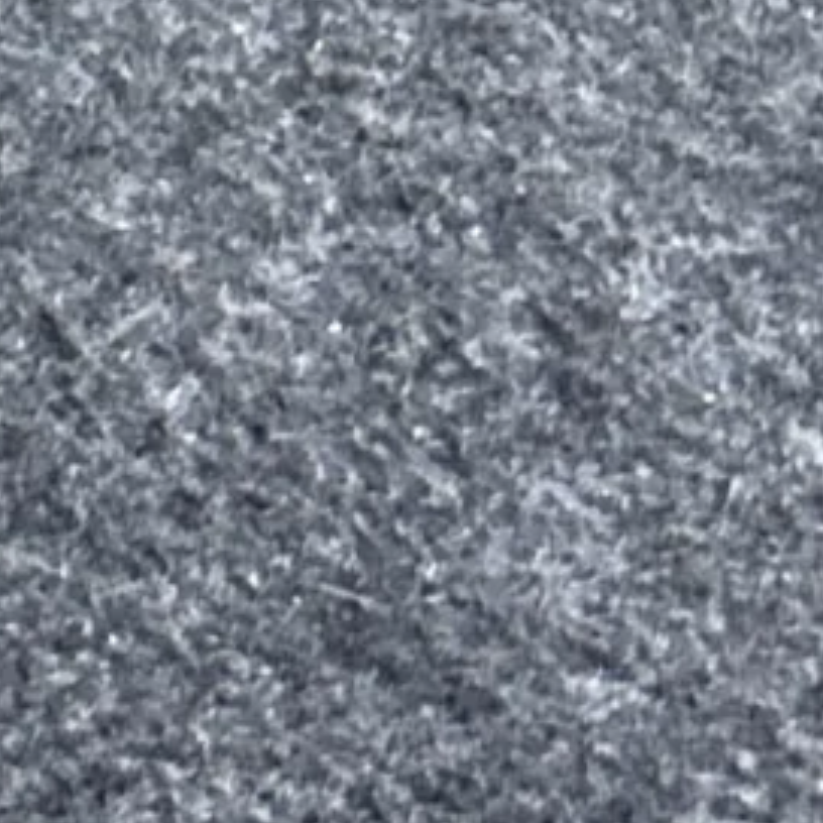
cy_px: -1002
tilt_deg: -47.2
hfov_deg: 7.3
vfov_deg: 7.7
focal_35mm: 216
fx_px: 5810
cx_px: -1510
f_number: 1.5
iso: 500
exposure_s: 1/50
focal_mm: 5.7
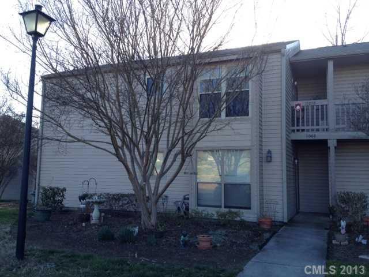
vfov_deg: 40.7
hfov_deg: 52.6
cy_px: 138
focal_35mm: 35
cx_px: 184
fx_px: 373
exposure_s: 1/302
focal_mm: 4.28
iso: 50
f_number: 2.4
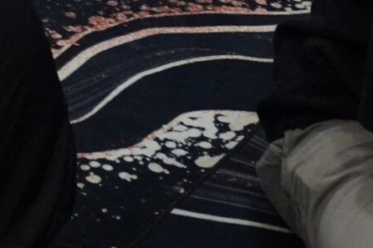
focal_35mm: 181
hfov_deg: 9.5
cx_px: -664
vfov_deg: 7.1
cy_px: -375
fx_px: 1873
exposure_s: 1/40
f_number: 4
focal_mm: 21
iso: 2000
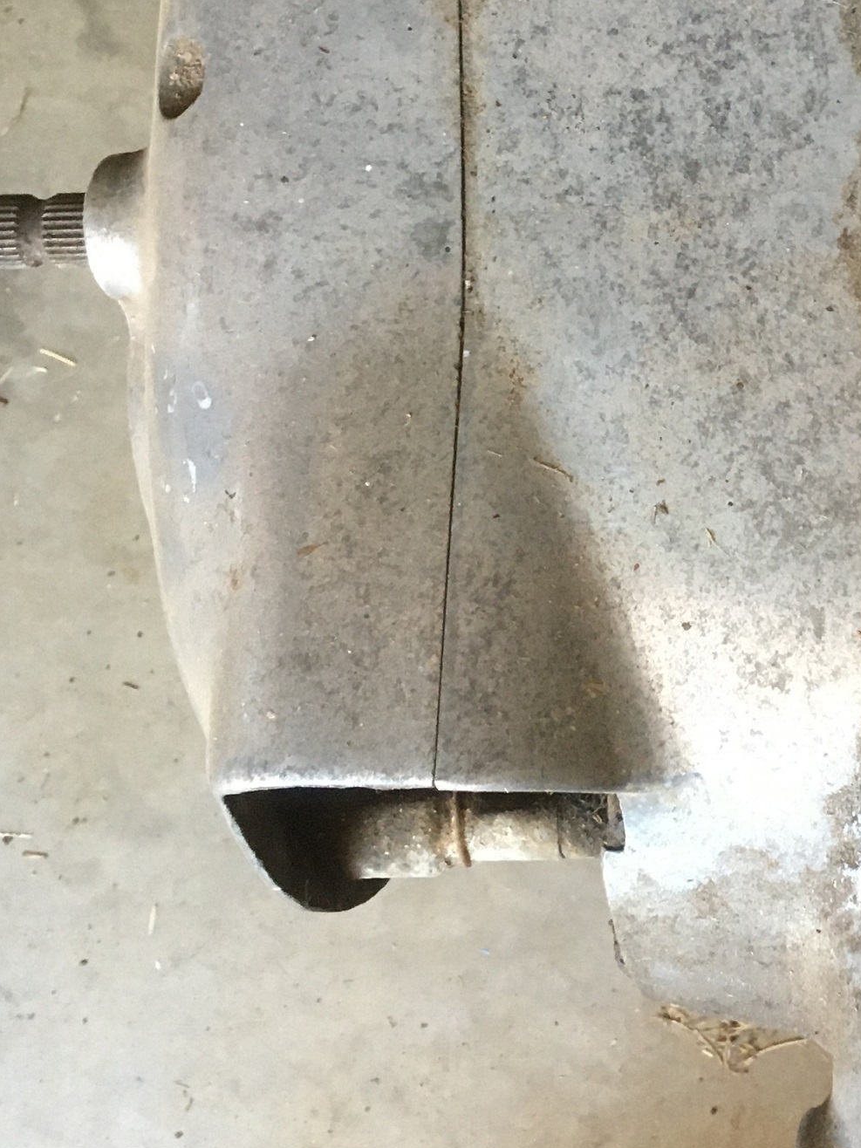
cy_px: 289
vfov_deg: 29.8
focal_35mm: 64
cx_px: 921
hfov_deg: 21.8
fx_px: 2122
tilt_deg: -89.2
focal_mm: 4.15
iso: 200
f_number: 2.2
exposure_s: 1/33
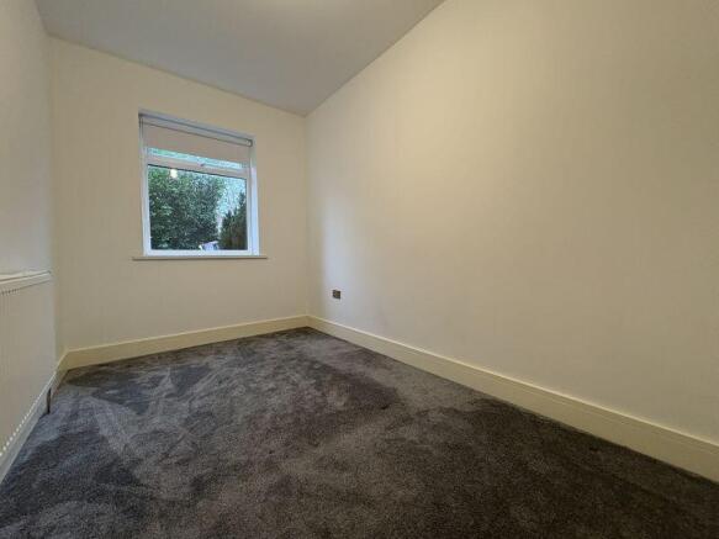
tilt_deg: -10.2
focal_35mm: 14
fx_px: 291
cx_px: 360
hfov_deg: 102.1
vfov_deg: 85.7
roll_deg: -0.6
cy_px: 270
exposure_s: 1/50
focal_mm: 2.22
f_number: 2.2
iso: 200
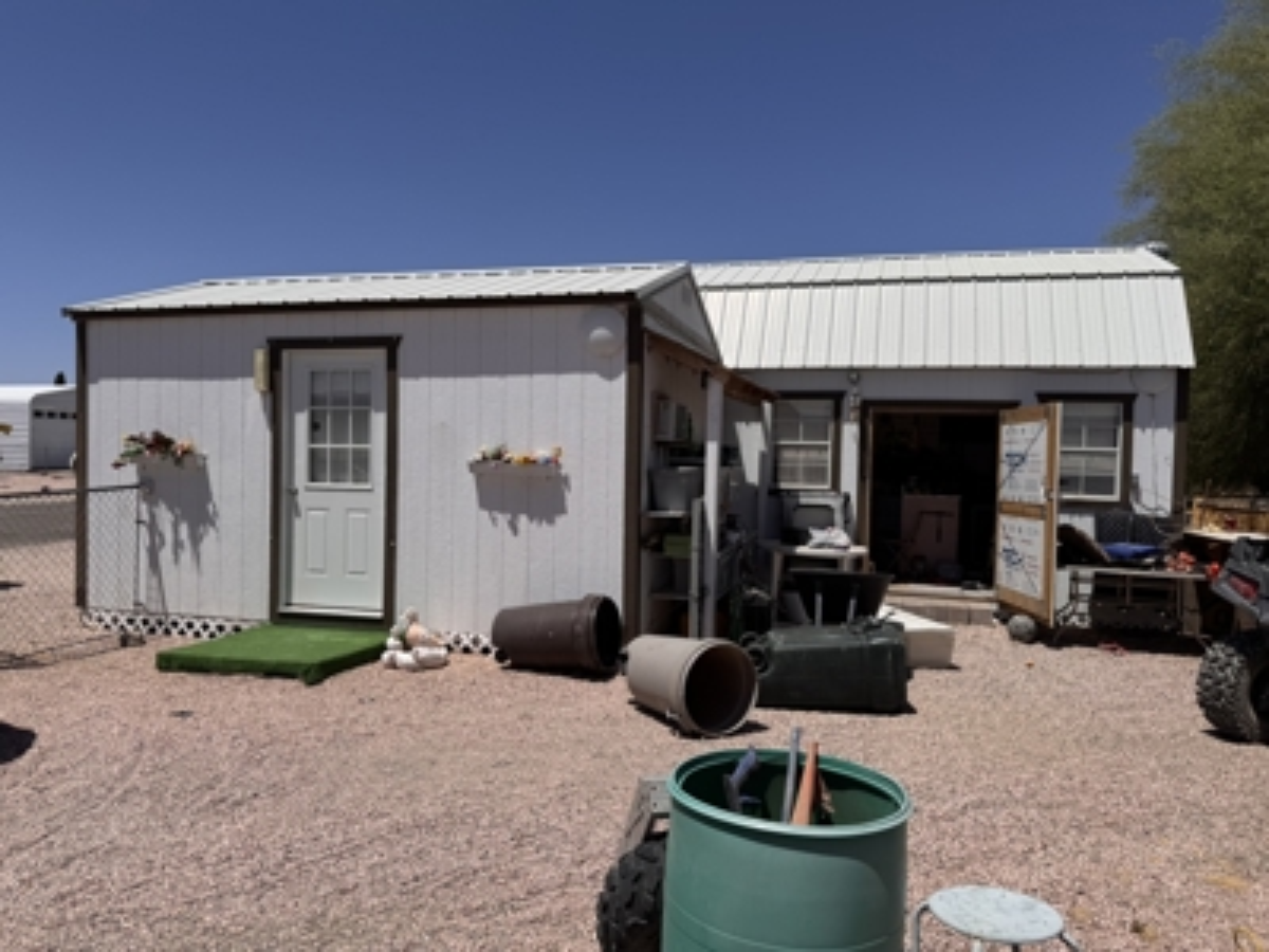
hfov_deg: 71.6
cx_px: 634
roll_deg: -0.8
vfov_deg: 56.8
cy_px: 476
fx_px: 880
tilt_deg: -1.7
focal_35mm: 24
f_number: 1.78
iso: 80
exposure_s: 1/12346
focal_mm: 6.76
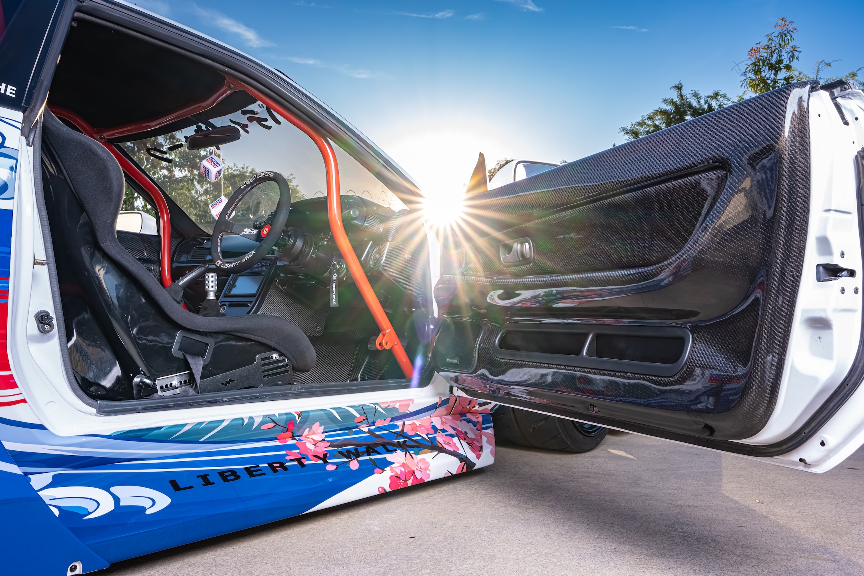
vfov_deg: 47.9
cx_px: 432
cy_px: 288
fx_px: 648
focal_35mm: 27
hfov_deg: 67.4
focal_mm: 27
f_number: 11
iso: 160
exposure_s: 1/50
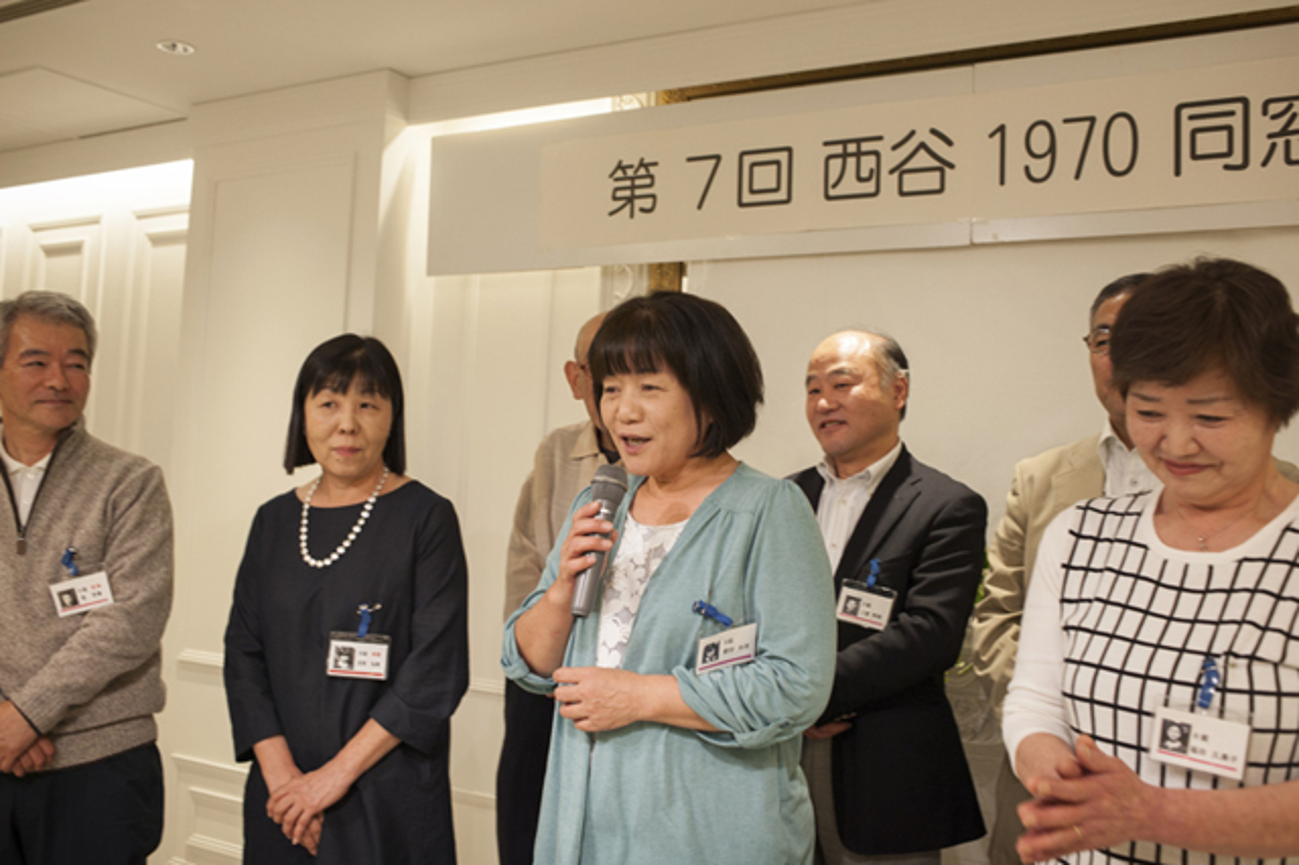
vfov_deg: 37.8
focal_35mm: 35
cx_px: 650
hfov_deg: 54.5
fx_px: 1262
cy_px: 432
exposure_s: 1/100
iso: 400
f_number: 5.6
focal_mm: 35
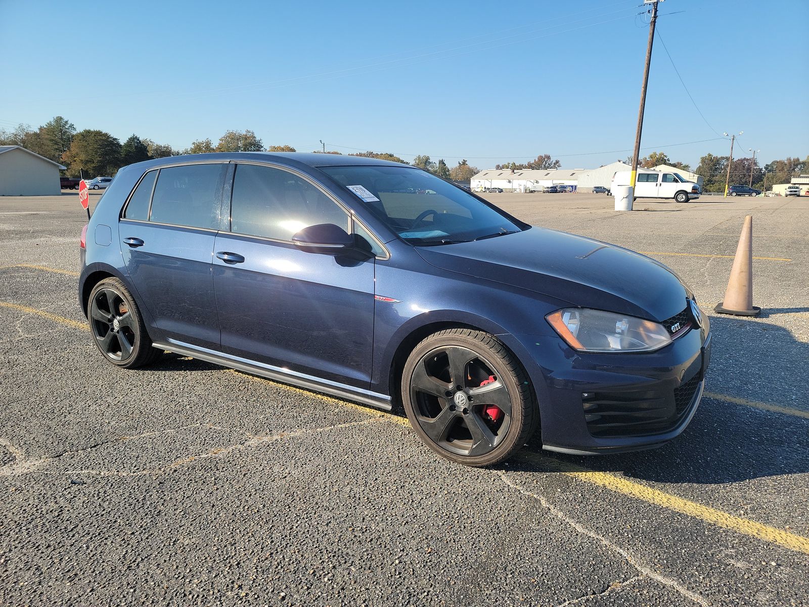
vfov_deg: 56.8
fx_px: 561
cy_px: 304
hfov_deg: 71.6
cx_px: 404
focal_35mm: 24
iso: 50
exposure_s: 1/599
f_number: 1.8
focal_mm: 6.7
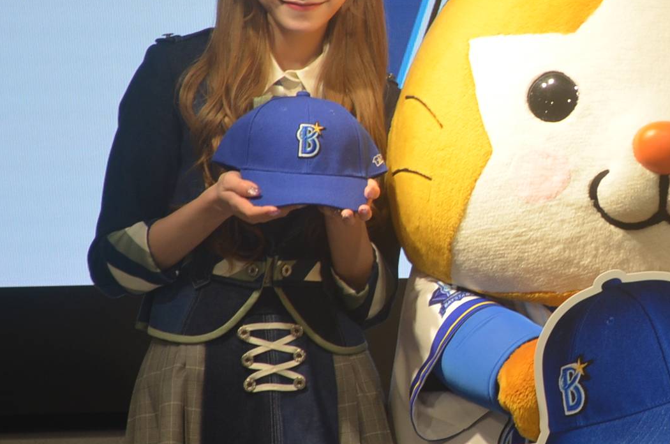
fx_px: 3138
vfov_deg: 8.1
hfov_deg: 12.1
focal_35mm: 169
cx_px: 672
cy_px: 237
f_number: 5.6
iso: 400
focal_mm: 48
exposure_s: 1/60
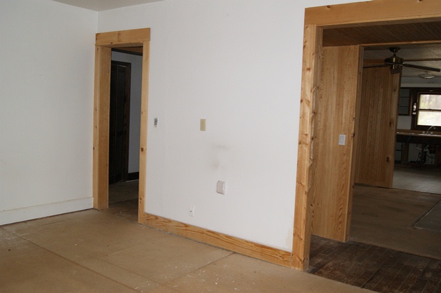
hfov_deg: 57.2
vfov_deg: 39.9
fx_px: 404
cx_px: 220
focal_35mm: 33
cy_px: 146
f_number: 5.6
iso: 400
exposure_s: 1/60
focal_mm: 22
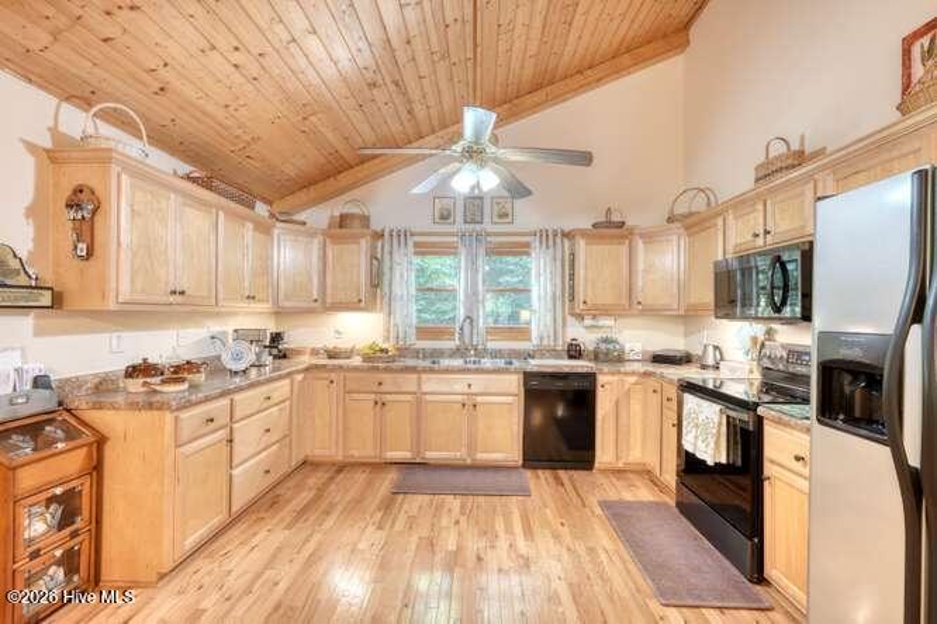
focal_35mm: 15
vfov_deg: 77.3
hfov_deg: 100.4
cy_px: 312
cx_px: 468
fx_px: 390
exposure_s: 3.2
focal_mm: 10
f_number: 9
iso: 100
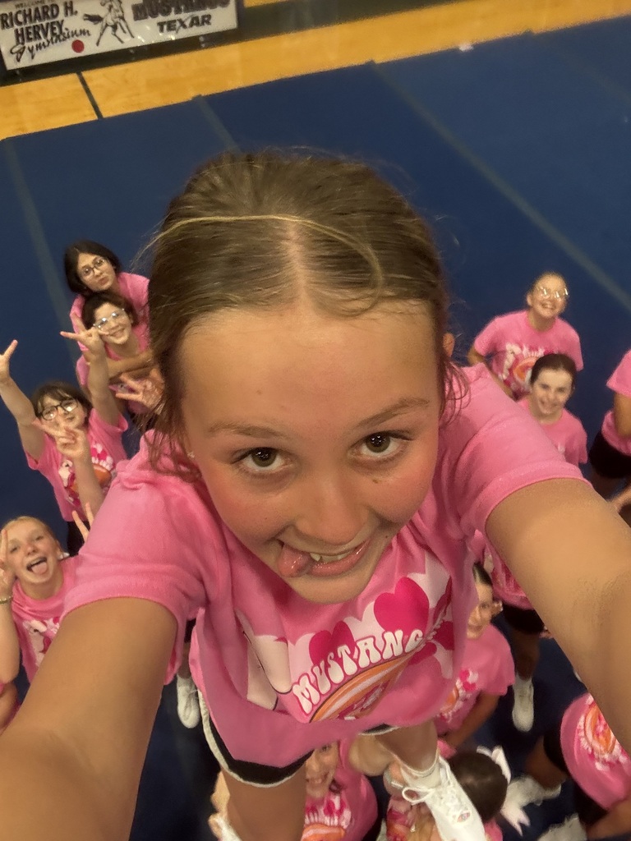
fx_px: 729
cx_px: 316
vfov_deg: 60.0
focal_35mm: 30
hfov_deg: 46.8
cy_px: 420
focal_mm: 2.69
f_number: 1.9
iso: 250
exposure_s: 1/40
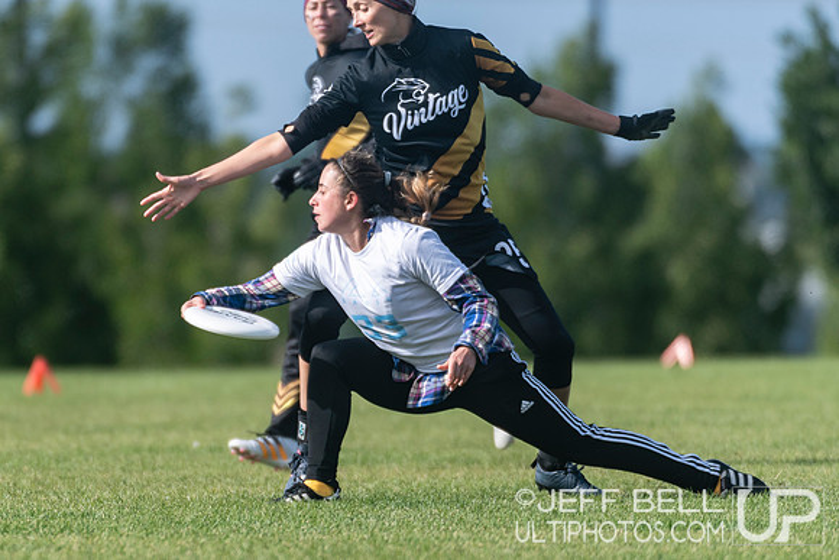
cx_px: 300
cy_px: 323
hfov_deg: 2.7
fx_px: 17969
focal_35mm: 771
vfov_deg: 1.8
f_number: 4
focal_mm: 400
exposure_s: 1/1250
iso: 140
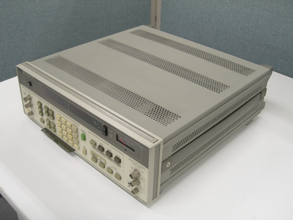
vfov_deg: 35.1
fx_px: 347
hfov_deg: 45.8
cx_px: 146
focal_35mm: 41
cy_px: 110
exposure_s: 1/15
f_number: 2.9
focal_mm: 8.5
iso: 50
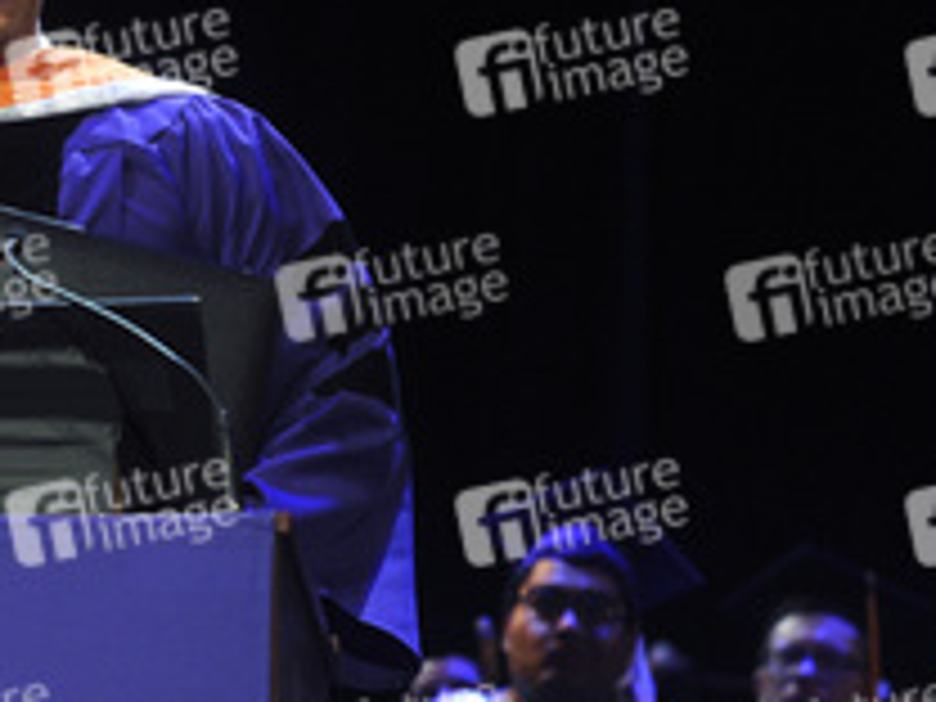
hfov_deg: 9.4
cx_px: 0
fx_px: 5624
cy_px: 400
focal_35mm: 208
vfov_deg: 7.1
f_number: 3.5
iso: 1600
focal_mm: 100
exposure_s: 1/160
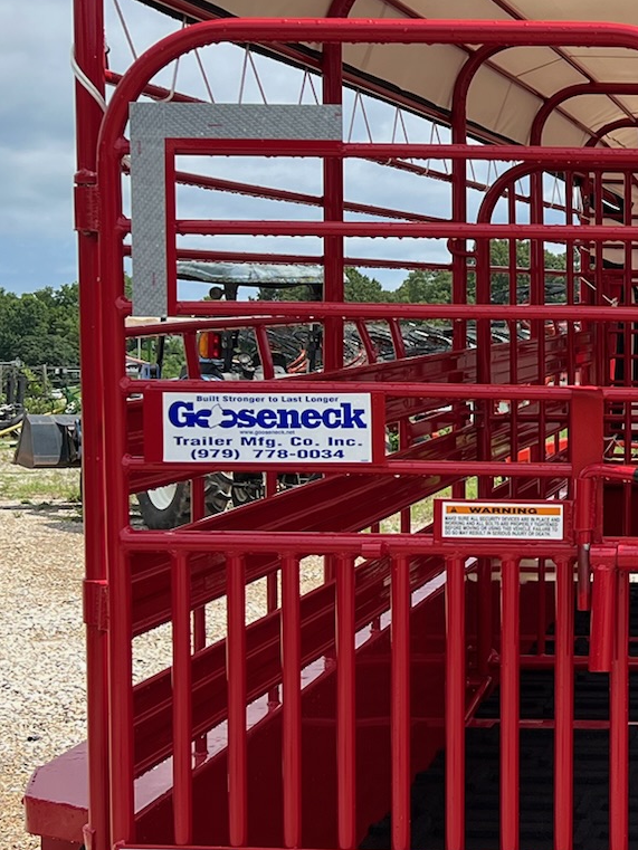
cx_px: 802
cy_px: 434
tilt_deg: -0.2
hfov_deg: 19.6
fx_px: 1720
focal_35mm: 70
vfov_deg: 27.8
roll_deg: +0.5
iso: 50
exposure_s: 1/3460
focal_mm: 5.7
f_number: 1.5
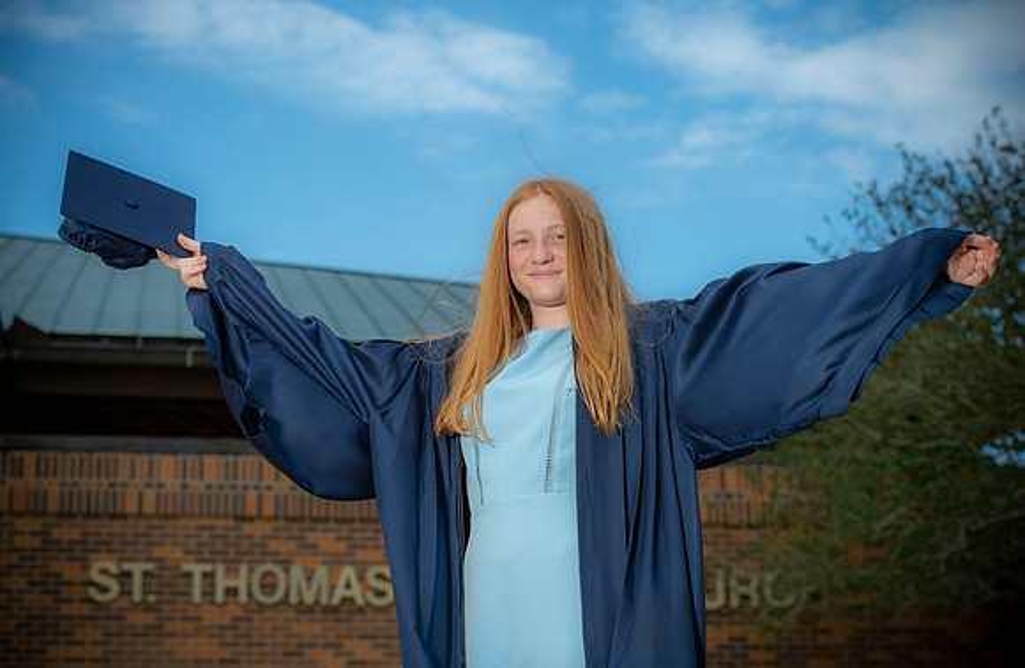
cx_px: 499
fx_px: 2138
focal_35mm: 76
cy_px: 335
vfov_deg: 17.8
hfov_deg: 27.0
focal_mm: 70
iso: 80
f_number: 5.6
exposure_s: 1/250
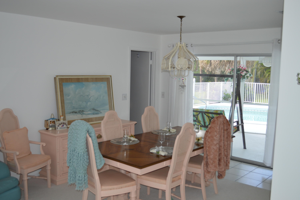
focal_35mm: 36
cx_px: 150
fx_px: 300
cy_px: 100
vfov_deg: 36.8
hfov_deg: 53.2
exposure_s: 1/125
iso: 220
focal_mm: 24
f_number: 4
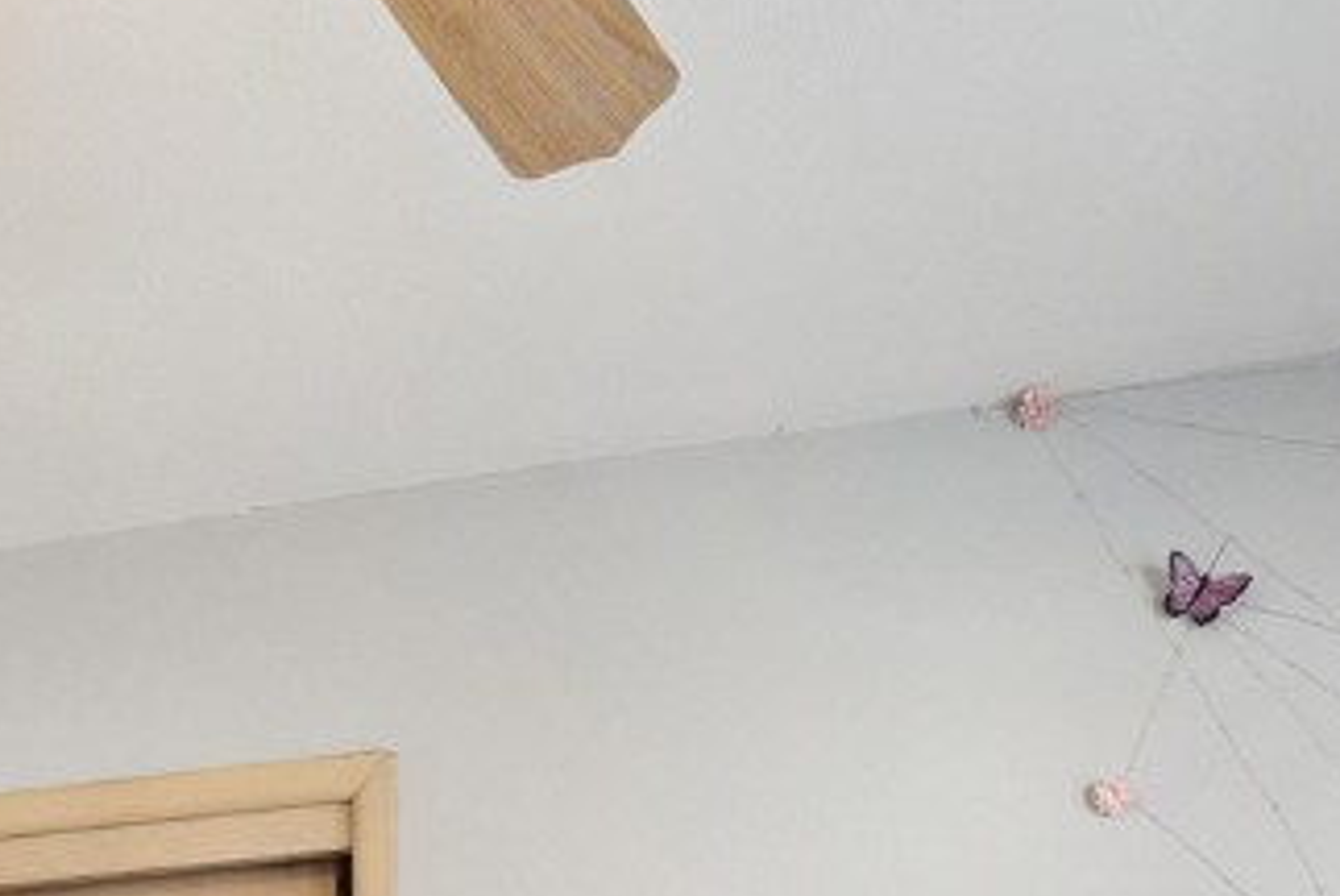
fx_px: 2124
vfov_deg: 18.9
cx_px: 332
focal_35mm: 57
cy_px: 1560
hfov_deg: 34.3
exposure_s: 1/3.33
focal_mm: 16
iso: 400
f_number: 10
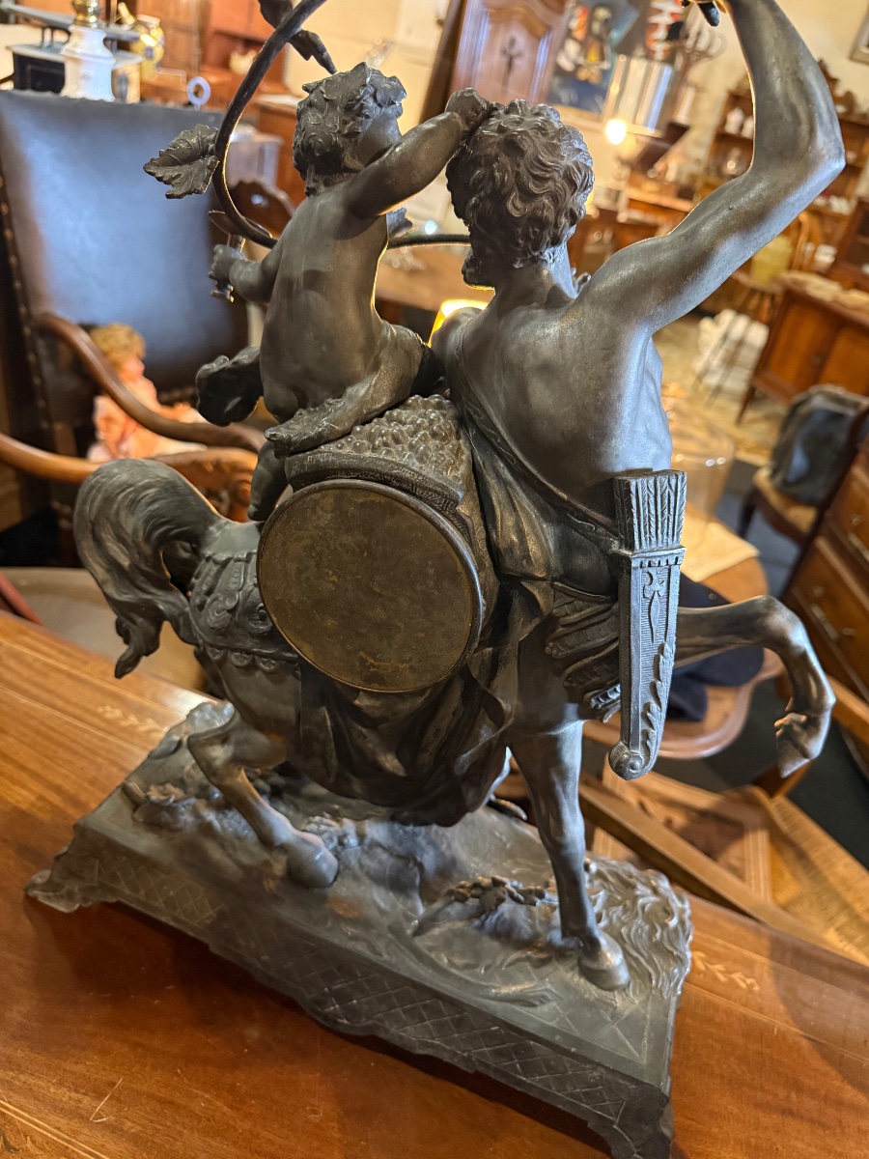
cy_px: 580
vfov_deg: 71.6
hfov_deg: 56.8
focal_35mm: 24
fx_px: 803
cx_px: 434
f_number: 1.78
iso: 800
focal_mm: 6.76
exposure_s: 1/33
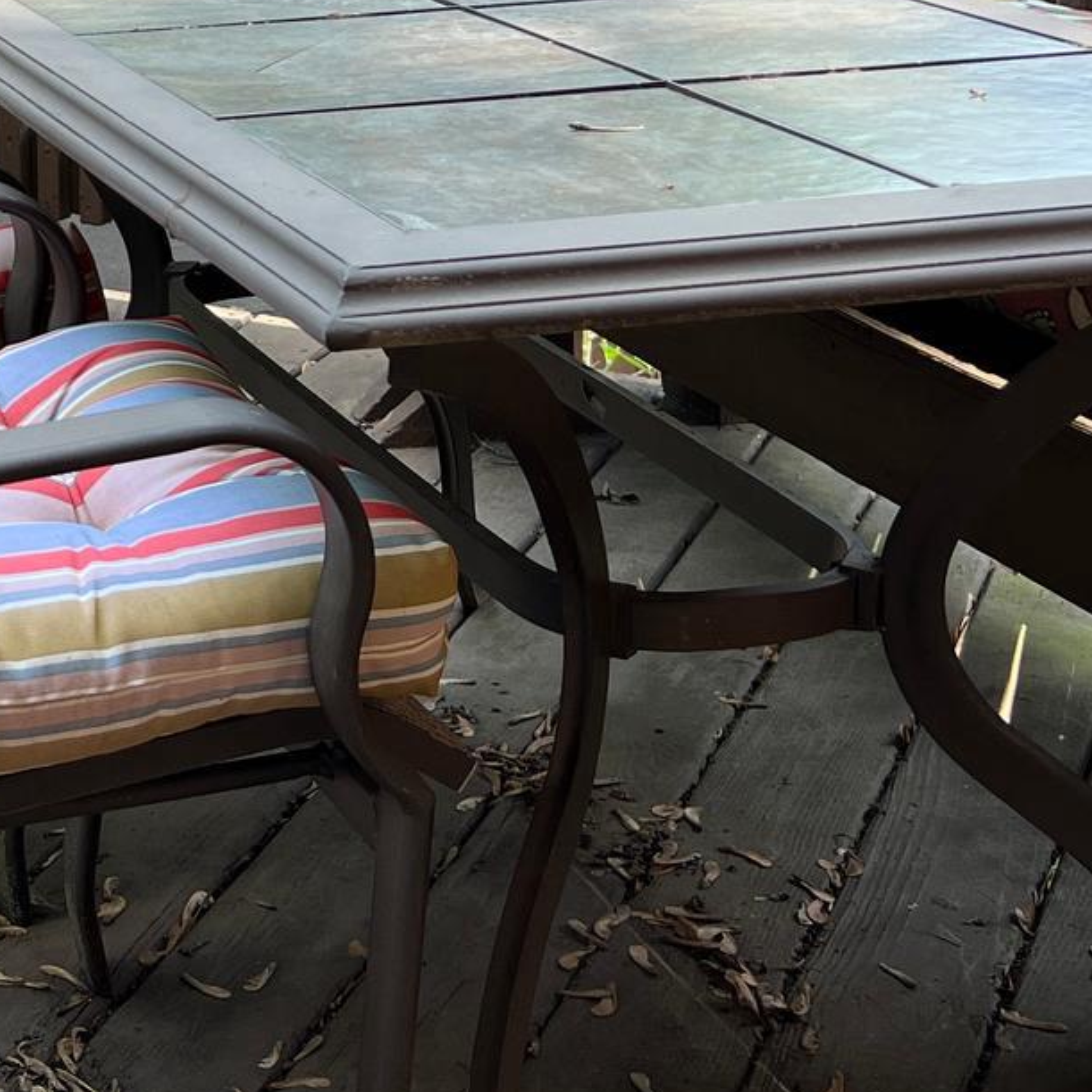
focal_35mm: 77
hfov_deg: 20.8
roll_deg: +2.7
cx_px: -252
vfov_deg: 21.6
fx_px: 2748
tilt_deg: -9.9
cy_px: -27
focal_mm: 5.7
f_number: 1.5
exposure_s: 1/371
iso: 50
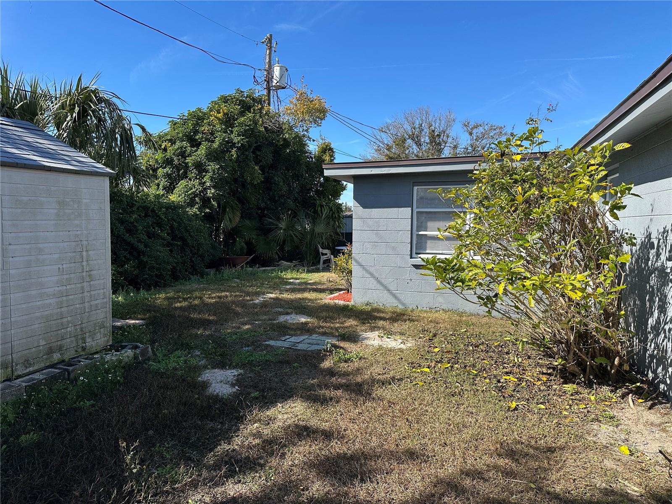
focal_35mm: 24
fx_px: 466
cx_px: 336
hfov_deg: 71.6
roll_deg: -1.8
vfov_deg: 56.8
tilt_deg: -1.9
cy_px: 252
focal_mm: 6.86
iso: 80
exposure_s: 1/2591
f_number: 1.78
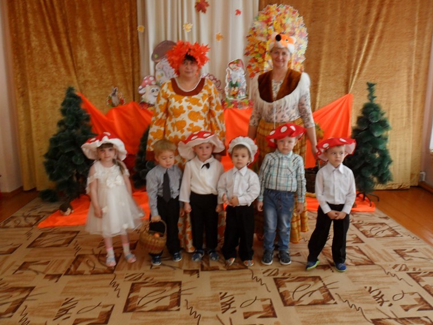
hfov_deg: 61.6
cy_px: 157
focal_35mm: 29
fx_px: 363
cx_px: 222
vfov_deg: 48.2
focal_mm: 4.9
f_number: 3.5
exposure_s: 1/45
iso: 120
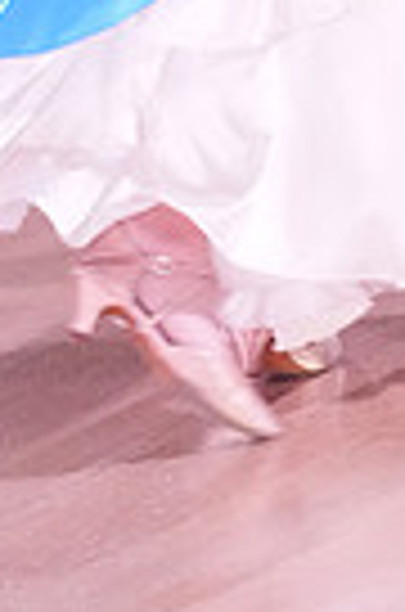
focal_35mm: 321
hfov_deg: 4.3
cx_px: 322
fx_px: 5444
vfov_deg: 6.3
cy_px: -576
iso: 8000
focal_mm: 50
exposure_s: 1/320
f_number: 7.1
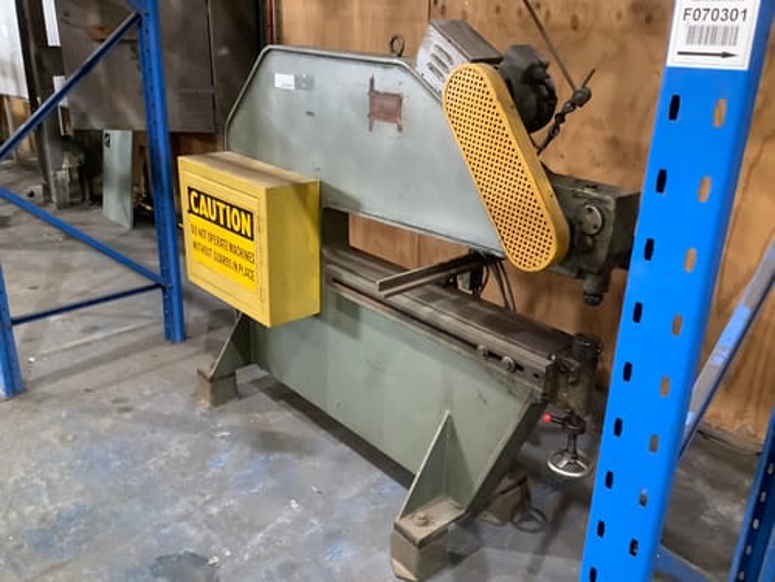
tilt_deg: -19.8
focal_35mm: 31
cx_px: 388
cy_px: 291
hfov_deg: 58.4
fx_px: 694
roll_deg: -0.4
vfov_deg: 45.4
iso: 400
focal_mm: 3.3
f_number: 2.4
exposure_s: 1/33
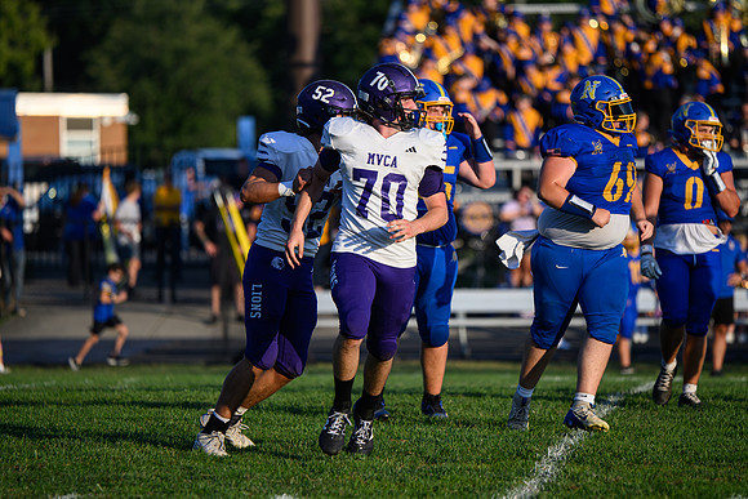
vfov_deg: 5.0
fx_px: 5723
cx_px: 376
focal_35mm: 275
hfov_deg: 7.5
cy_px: 203
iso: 100
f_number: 2.8
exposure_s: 1/1600
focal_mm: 200
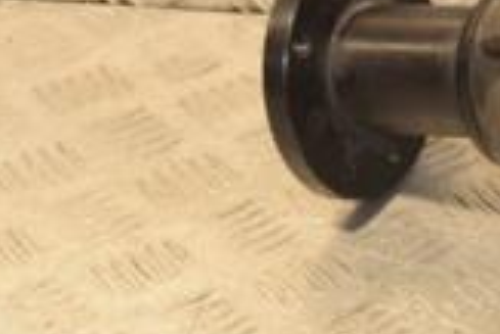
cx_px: 736
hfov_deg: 10.3
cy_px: 43
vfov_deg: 7.1
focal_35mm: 193
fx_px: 2681
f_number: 5
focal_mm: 35
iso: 800
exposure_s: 1/200
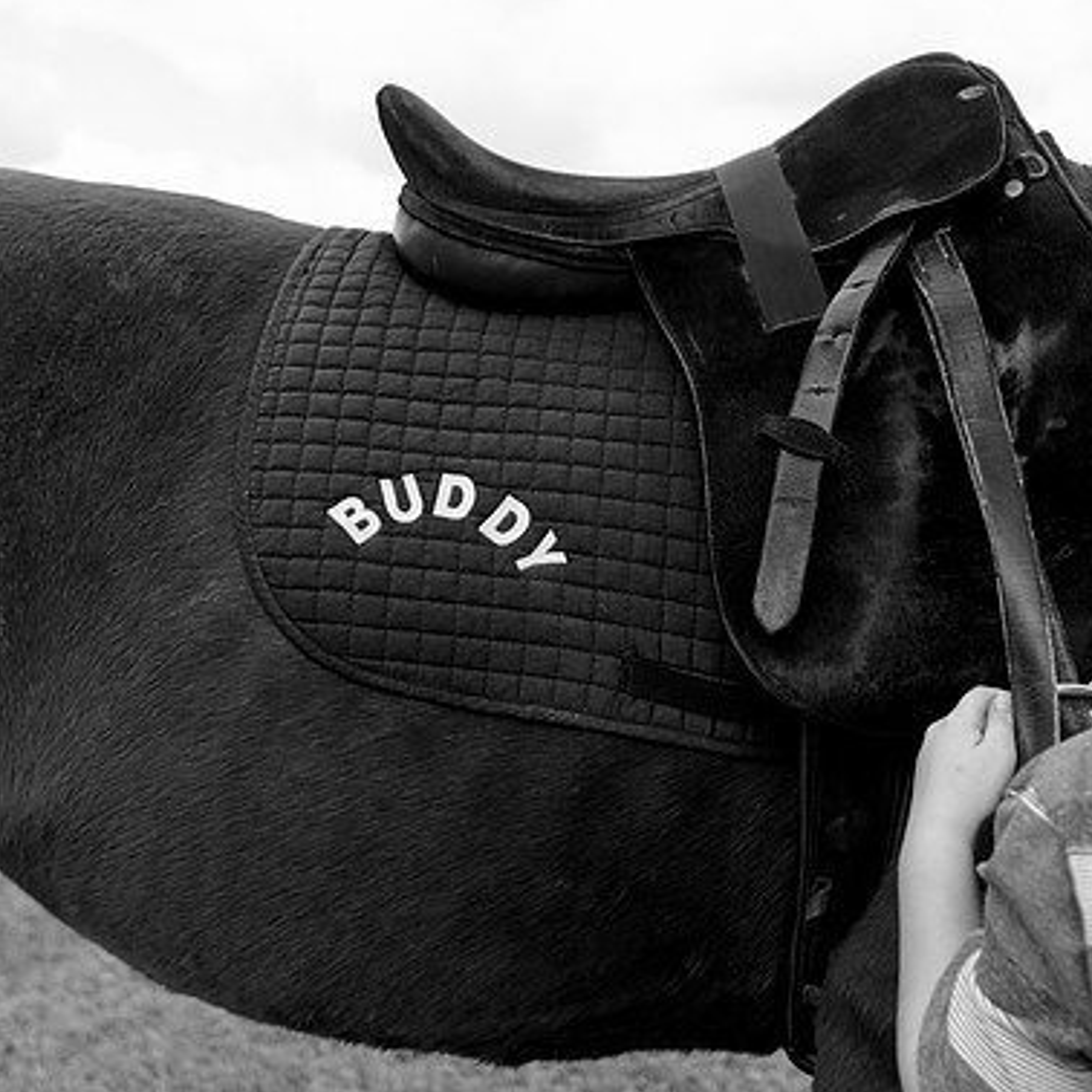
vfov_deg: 34.0
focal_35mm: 50
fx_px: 1785
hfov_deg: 34.0
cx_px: 603
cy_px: 586
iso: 200
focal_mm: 35
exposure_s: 1/2000
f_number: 2.8
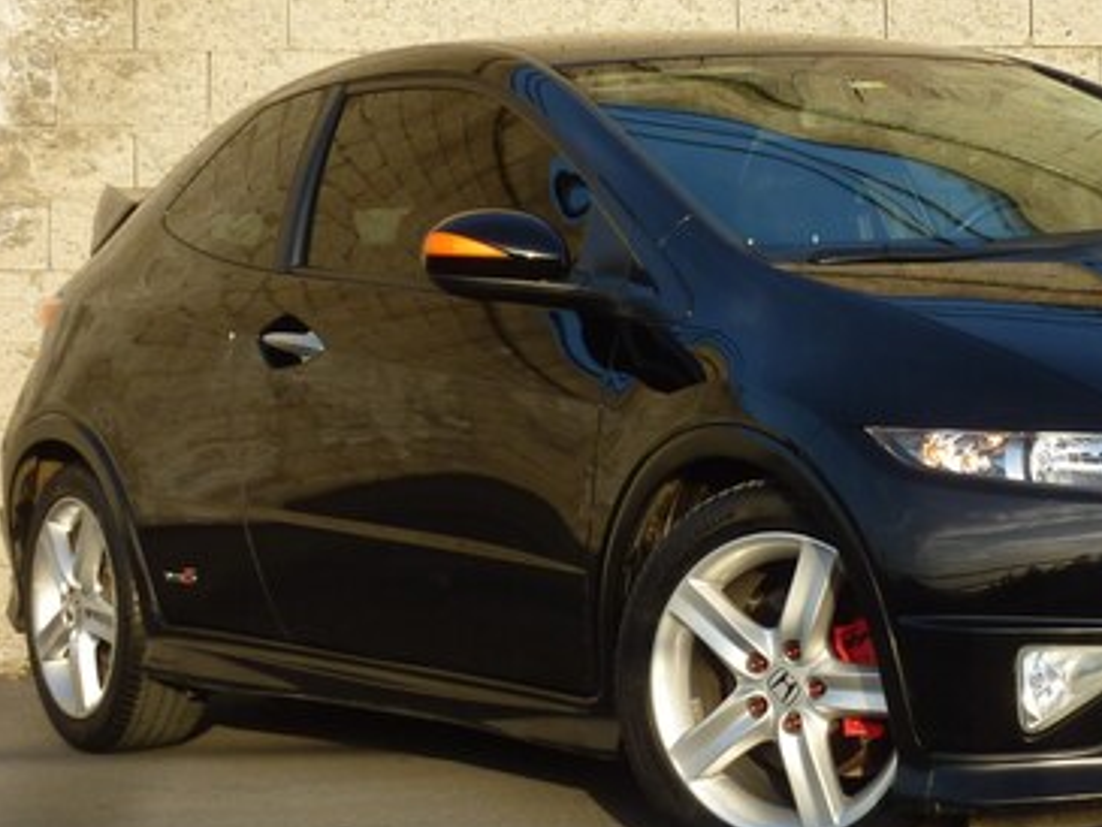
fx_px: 3312
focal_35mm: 104
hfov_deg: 18.7
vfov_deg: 14.2
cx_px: 867
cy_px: 368
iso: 80
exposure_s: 1/160
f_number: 3.9
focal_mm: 9.1
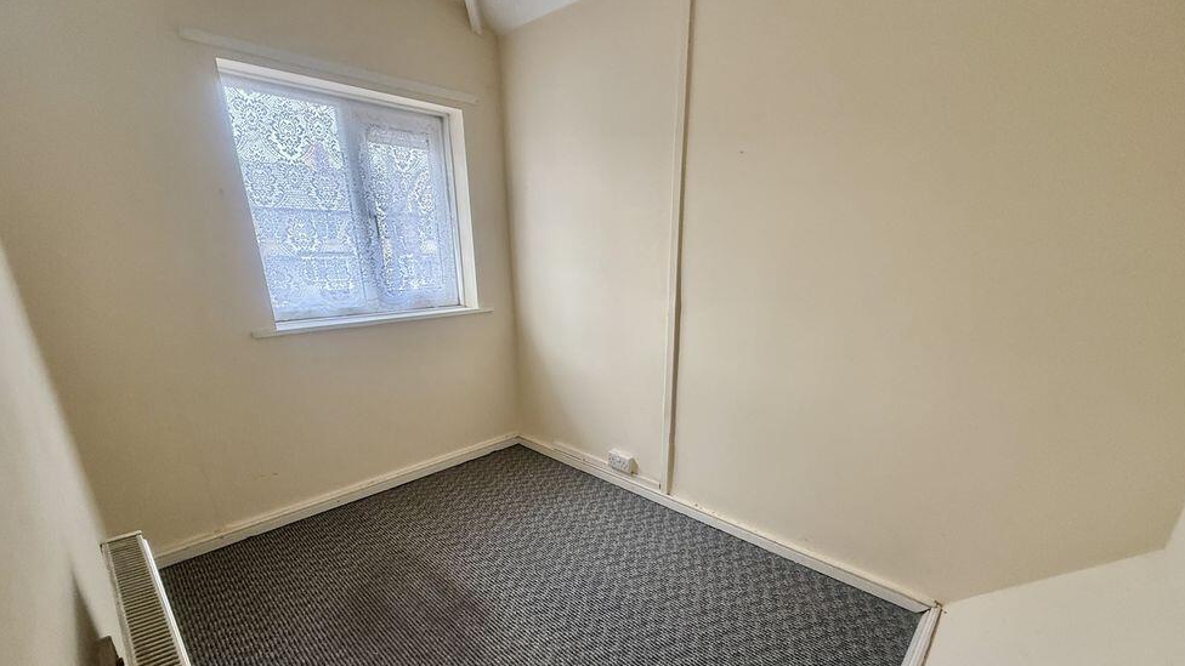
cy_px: 423
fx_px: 503
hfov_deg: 99.4
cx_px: 601
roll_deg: -0.5
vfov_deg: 65.9
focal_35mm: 16
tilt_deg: -19.4
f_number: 2.2
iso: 250
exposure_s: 1/99
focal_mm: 2.22
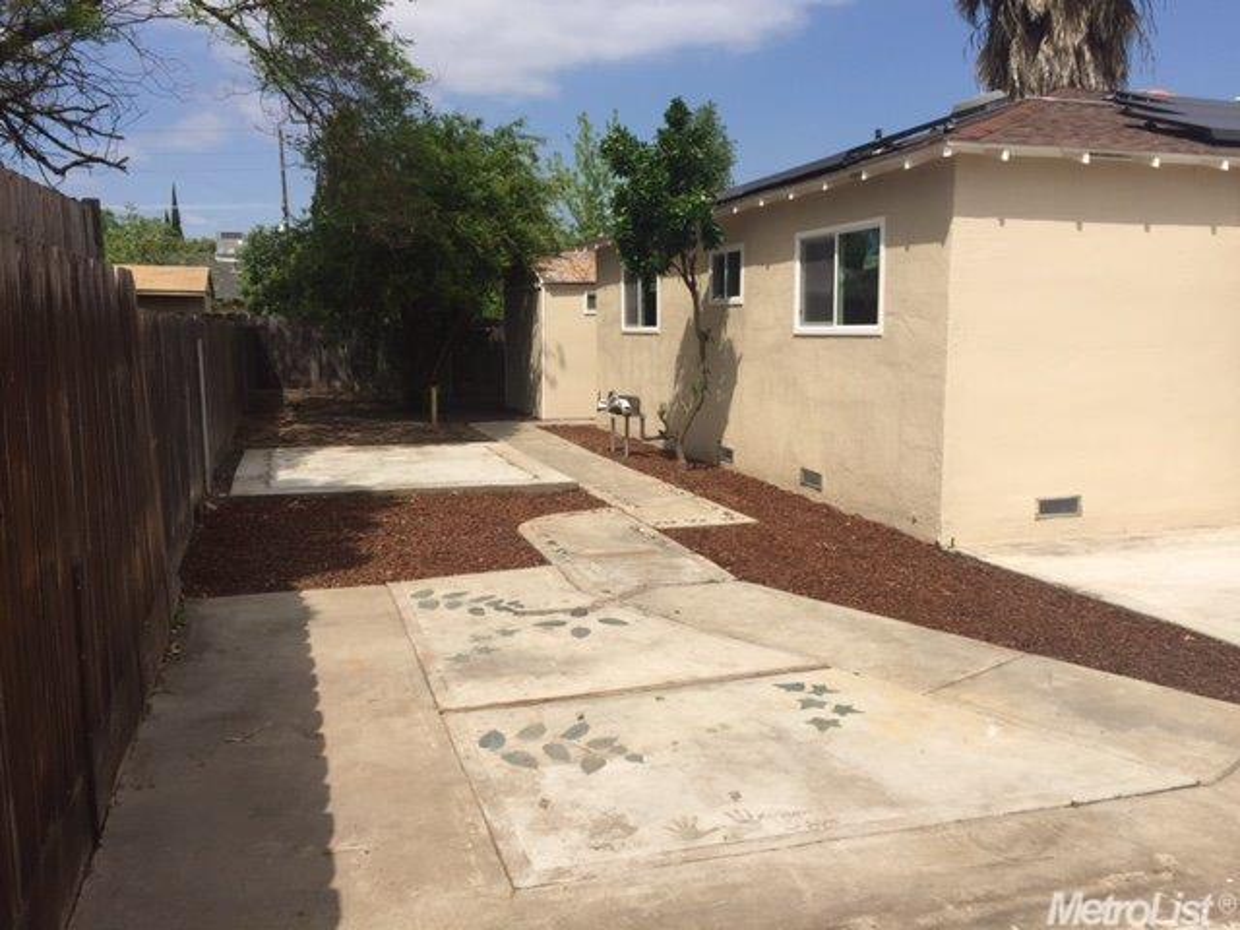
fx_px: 1039
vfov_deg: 48.2
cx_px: 620
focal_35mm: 29
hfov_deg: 61.7
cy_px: 465
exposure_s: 1/3300
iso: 32
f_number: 2.2
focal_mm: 4.15
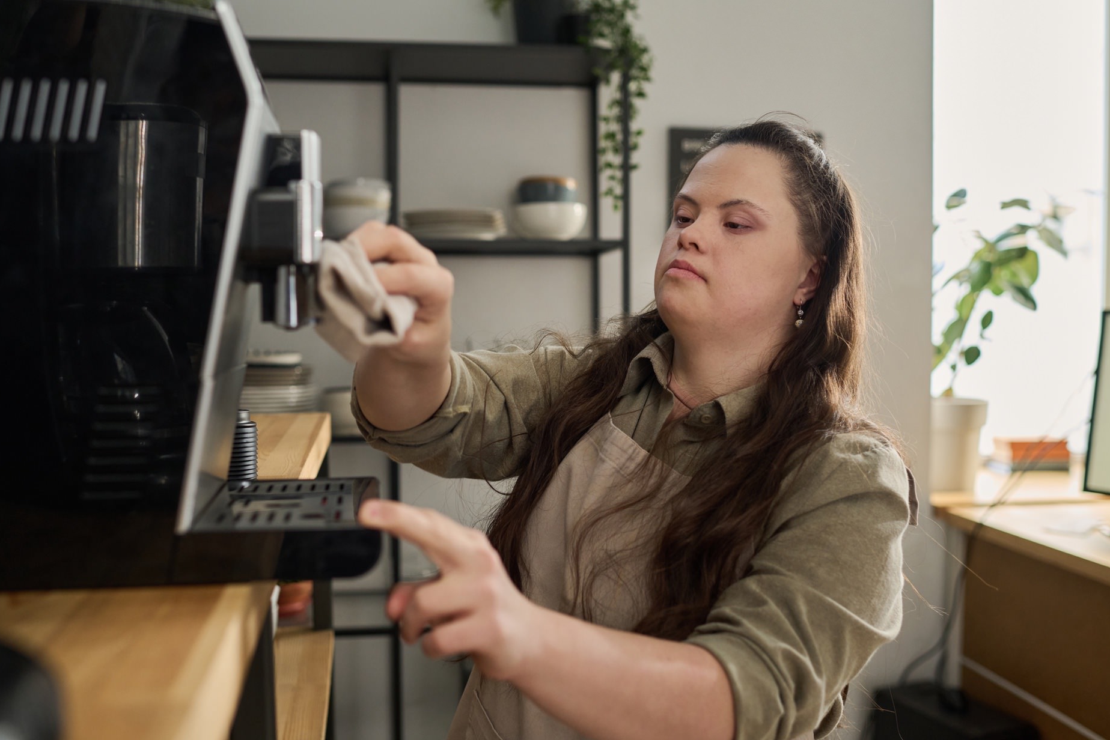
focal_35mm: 36
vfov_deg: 36.9
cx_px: 543
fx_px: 1110
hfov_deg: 53.1
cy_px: 371
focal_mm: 35
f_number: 2.8
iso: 800
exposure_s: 1/160
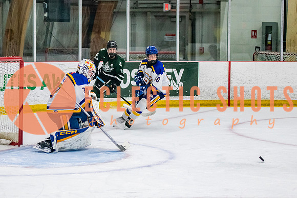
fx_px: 1127
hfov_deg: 15.0
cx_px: 90
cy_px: 103
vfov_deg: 10.1
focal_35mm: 137
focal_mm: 75
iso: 2000
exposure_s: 1/640
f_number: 3.2
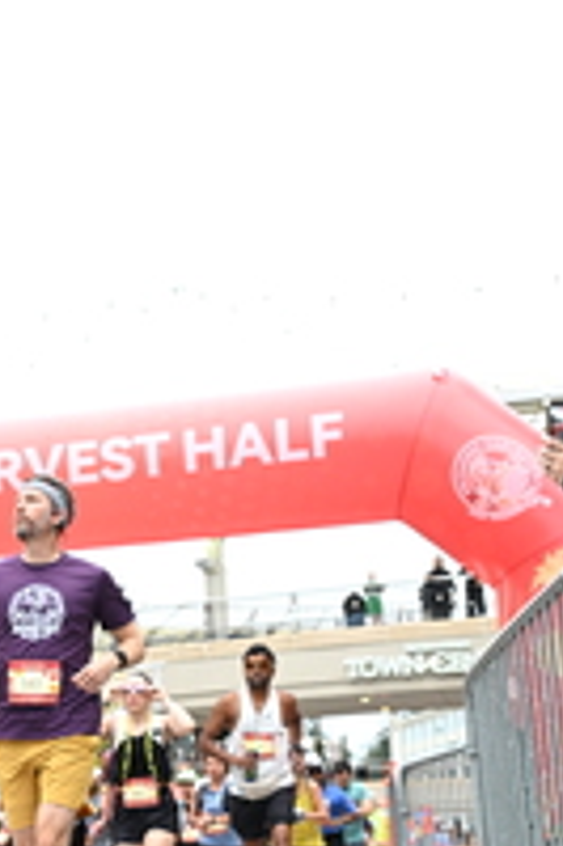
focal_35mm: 78
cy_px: 660
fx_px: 1842
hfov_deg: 16.5
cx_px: -163
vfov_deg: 25.5
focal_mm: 28.5
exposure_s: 1/640
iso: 2000
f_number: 4
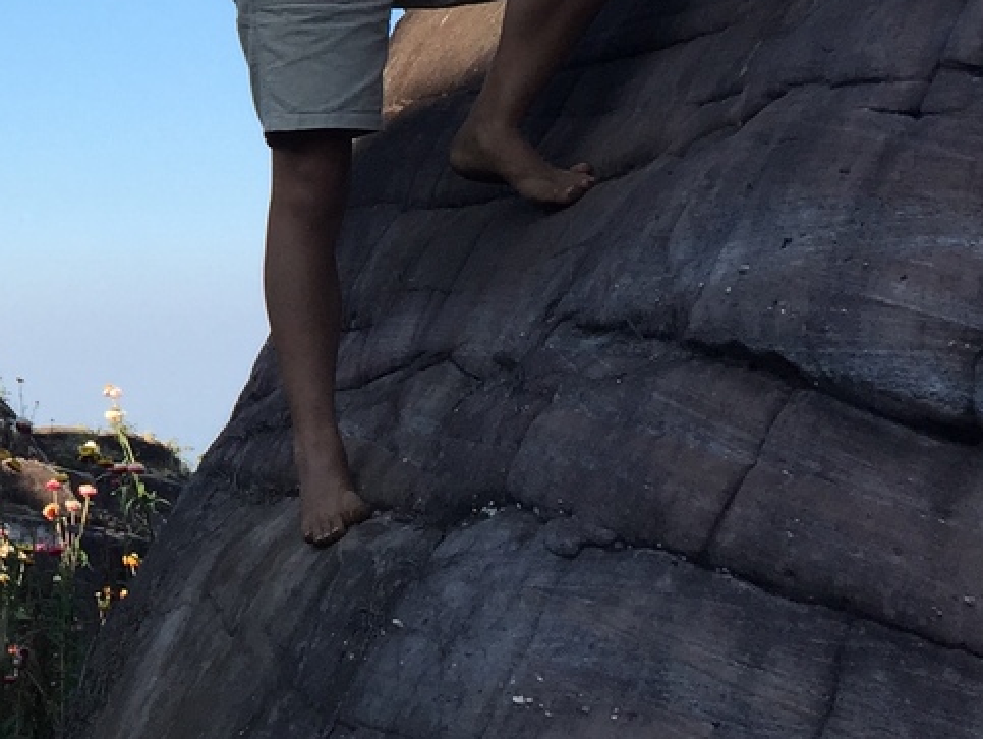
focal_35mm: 96
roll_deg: +0.1
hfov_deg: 18.0
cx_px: -537
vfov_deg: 14.9
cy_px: -136
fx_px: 2728
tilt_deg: +10.7
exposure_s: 1/860
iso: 32
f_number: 2.2
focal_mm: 4.15
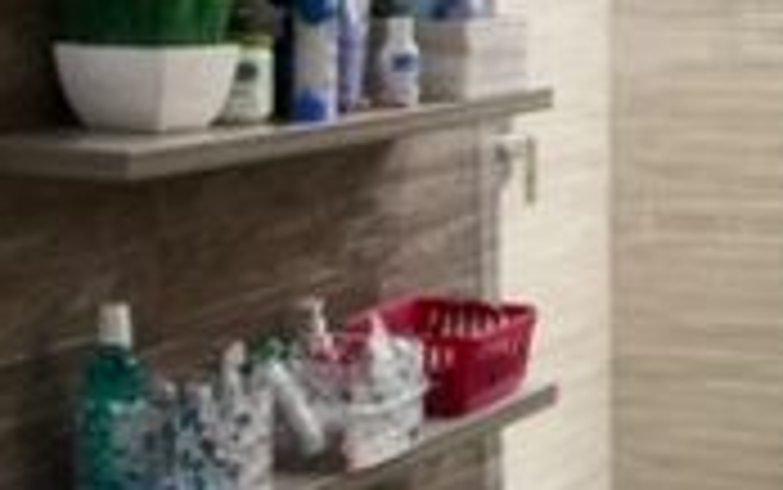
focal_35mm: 118
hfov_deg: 17.7
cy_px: 405
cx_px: 407
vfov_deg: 11.1
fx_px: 2520
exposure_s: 1/33
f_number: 2.2
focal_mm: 4.15
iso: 40
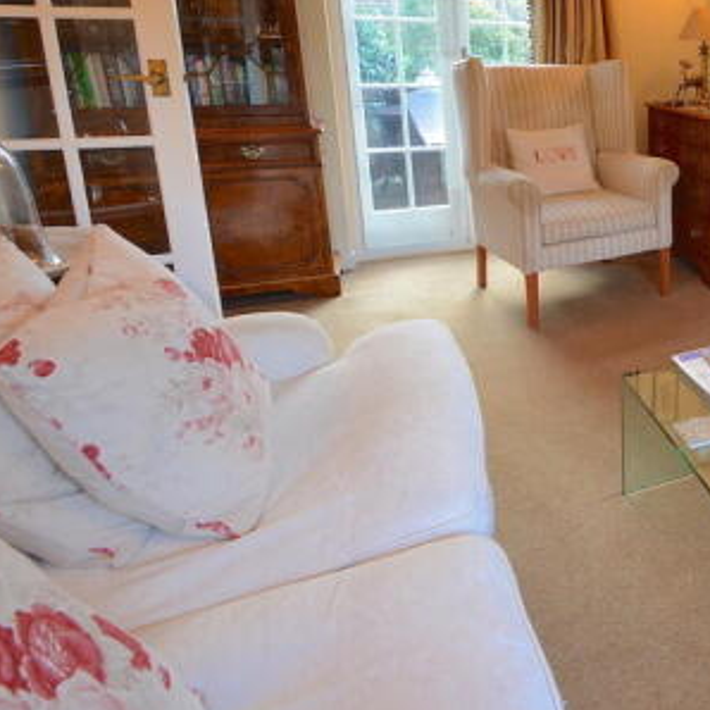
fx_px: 650
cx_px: 755
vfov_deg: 55.5
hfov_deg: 45.3
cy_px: 208
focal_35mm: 28
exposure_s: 1/4
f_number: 8
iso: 200
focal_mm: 10
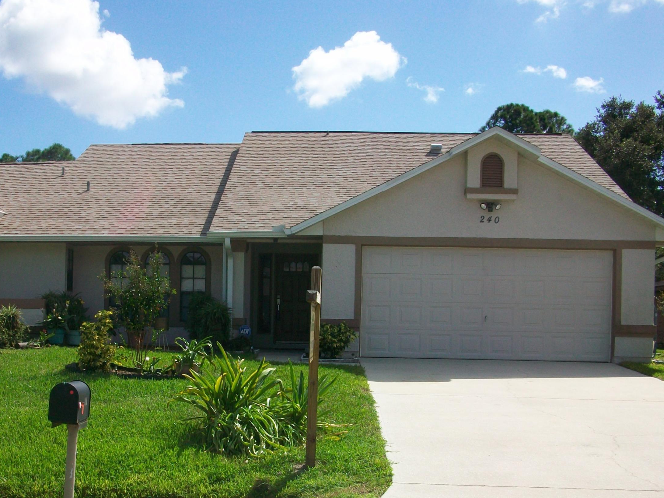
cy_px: 326
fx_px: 844
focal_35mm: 44
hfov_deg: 42.7
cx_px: 258
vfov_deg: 32.6
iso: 64
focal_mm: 5.7
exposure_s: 1/320
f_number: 5.5
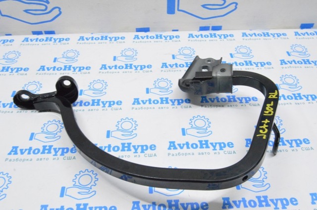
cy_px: 105
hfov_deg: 55.2
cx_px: 158
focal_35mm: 34
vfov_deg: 38.3
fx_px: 303
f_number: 20
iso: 6400
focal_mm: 23
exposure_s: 1/20
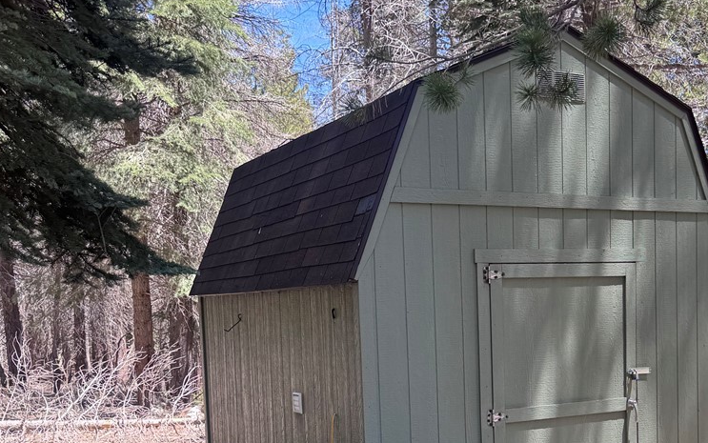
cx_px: 465
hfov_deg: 54.3
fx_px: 676
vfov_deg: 35.6
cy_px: 323
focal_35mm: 35
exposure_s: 1/345
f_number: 1.78
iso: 80
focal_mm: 6.76
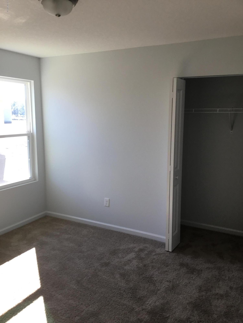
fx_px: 290
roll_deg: +1.3
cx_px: 122
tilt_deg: -9.5
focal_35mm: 31
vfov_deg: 58.4
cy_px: 162
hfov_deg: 45.4
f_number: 2.4
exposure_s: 1/60
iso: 32
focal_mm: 3.3
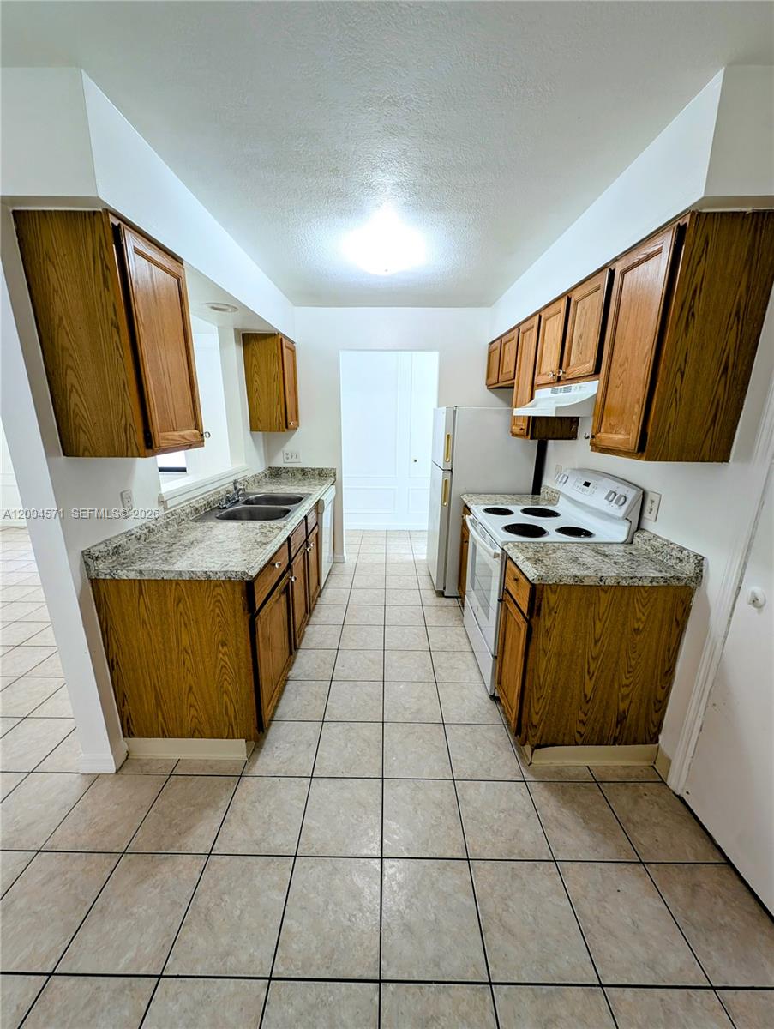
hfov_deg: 94.6
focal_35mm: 12
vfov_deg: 110.5
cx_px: 387
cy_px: 514
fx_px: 357
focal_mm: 2.23
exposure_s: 1/23.8
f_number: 1.95
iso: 39
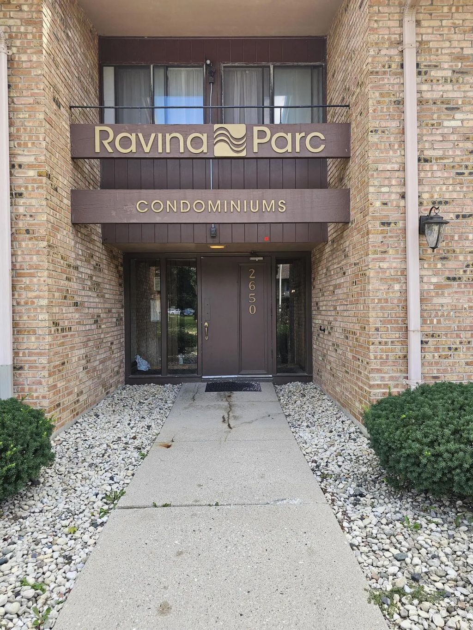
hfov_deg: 58.9
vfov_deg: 73.9
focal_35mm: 23
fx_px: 419
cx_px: 236
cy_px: 315
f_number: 1.7
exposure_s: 1/100
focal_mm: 6.3
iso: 12
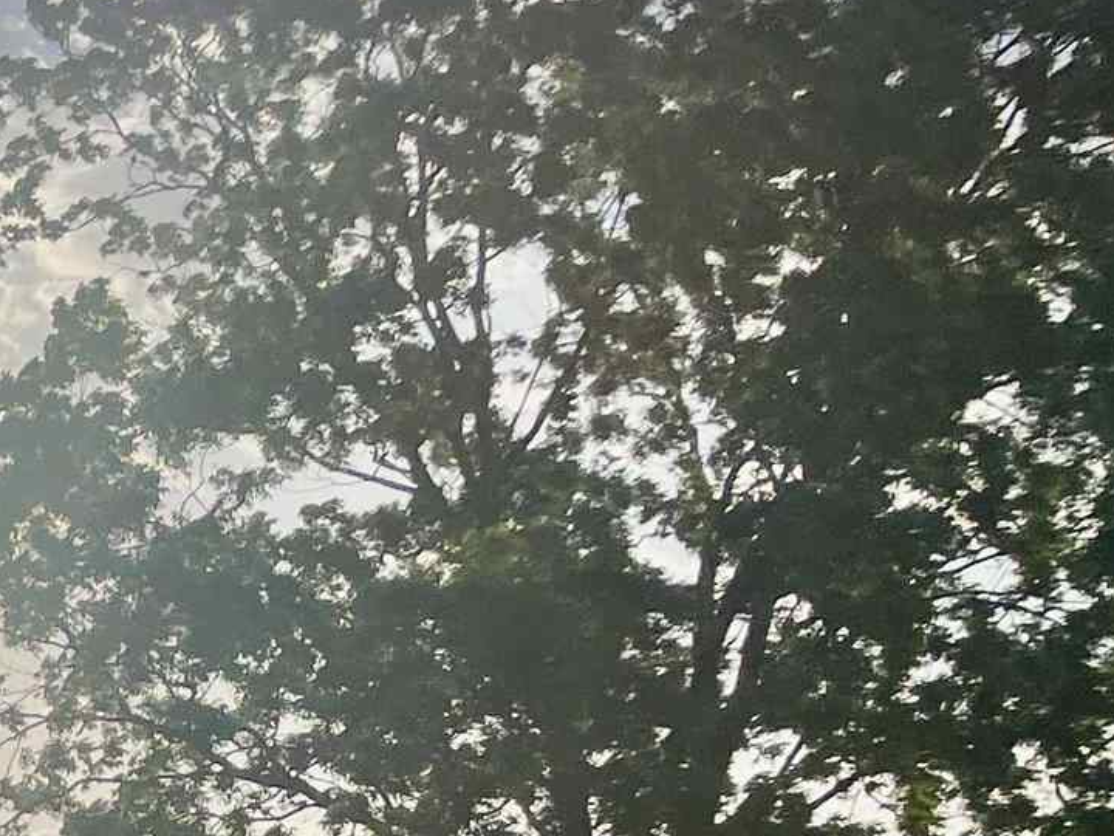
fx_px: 3572
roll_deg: +1.8
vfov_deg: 12.6
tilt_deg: +1.2
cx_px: -1241
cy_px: 1269
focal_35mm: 111
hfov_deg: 14.2
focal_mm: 4.2
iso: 32
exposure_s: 1/11905
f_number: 1.6
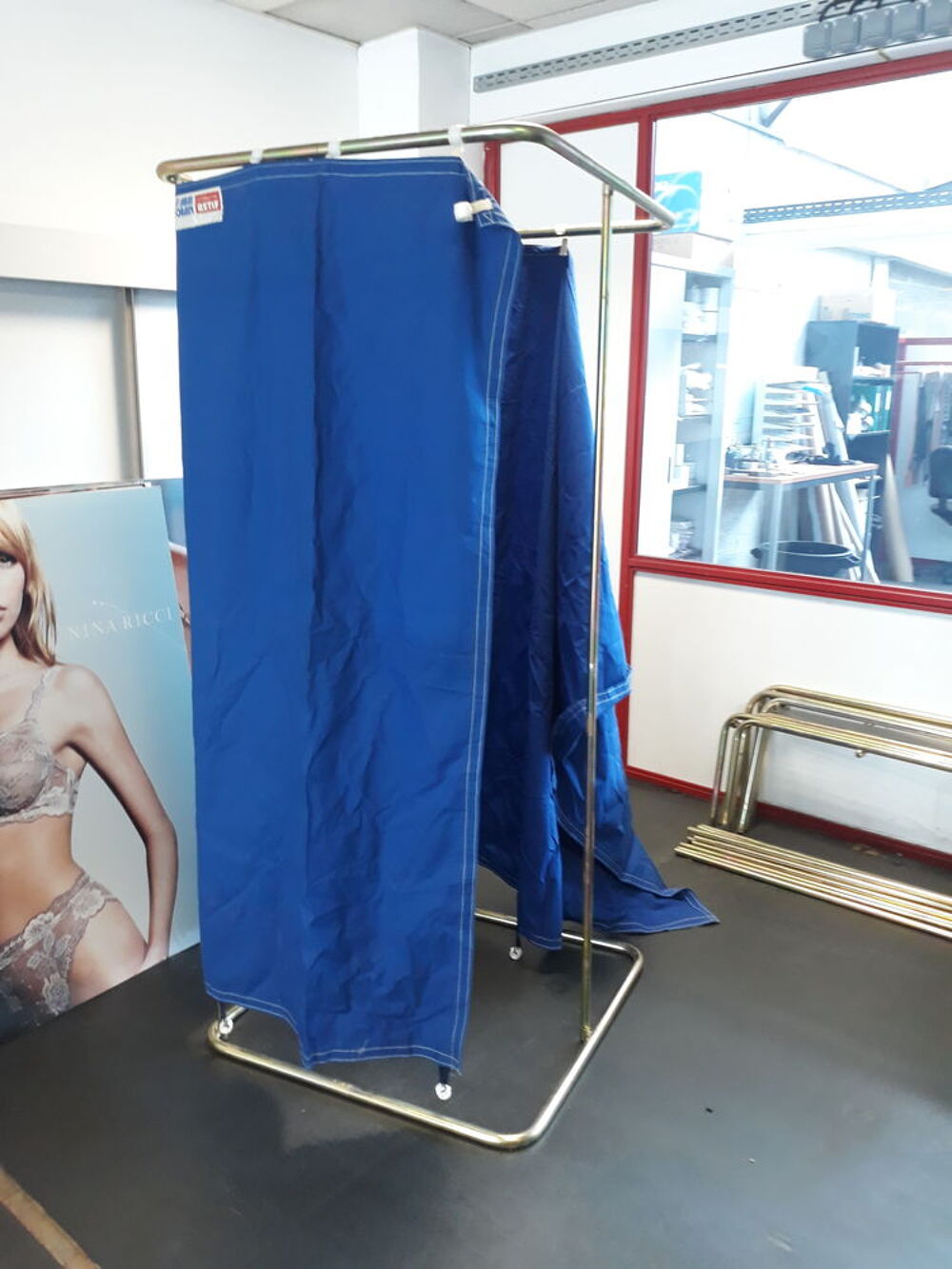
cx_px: 476
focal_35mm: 27
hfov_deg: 51.4
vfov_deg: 65.3
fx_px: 990
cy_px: 634
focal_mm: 3.71
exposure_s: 1/25
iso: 200
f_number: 1.7
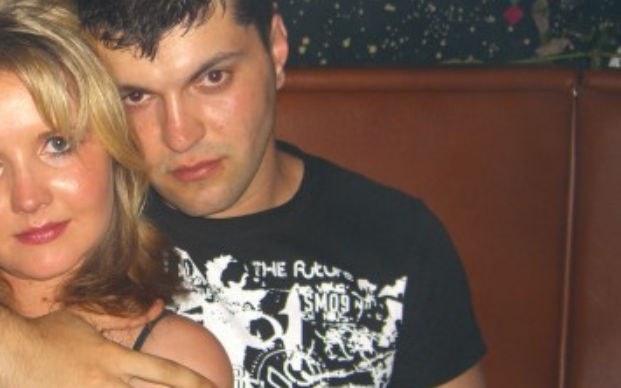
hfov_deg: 29.6
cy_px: 218
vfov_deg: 19.1
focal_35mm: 68
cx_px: 136
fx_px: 1151
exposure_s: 1/60
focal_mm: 7.9
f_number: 2.8
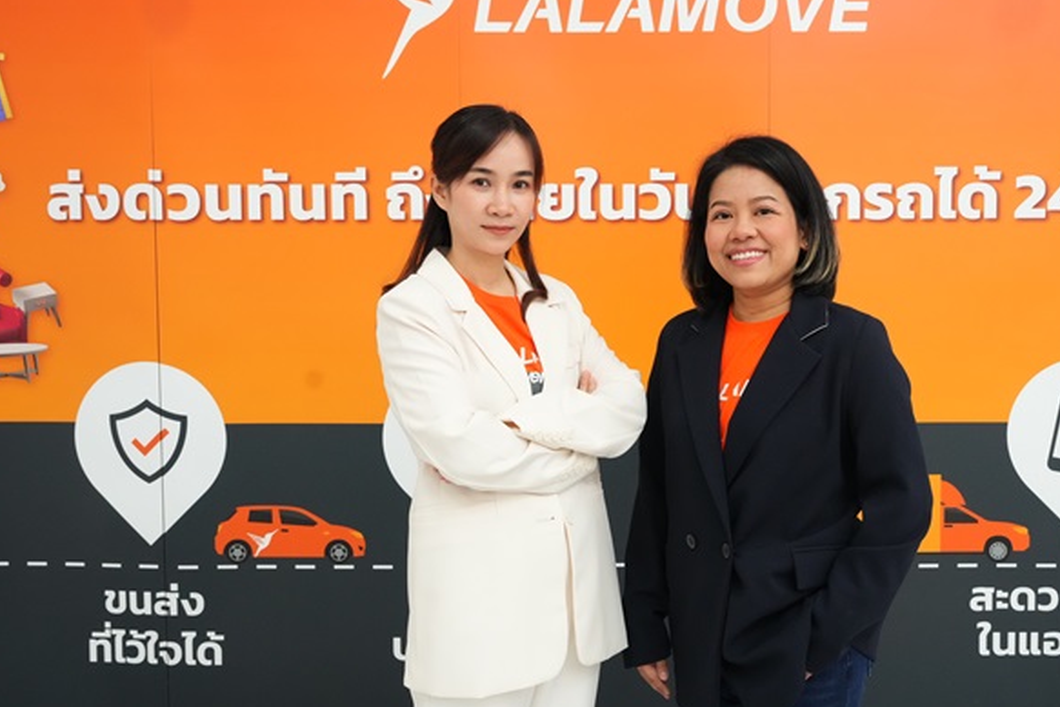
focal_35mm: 42
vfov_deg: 31.9
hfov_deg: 46.2
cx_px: 616
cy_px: 313
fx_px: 1237
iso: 4000
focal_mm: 35
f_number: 7.1
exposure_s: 1/125
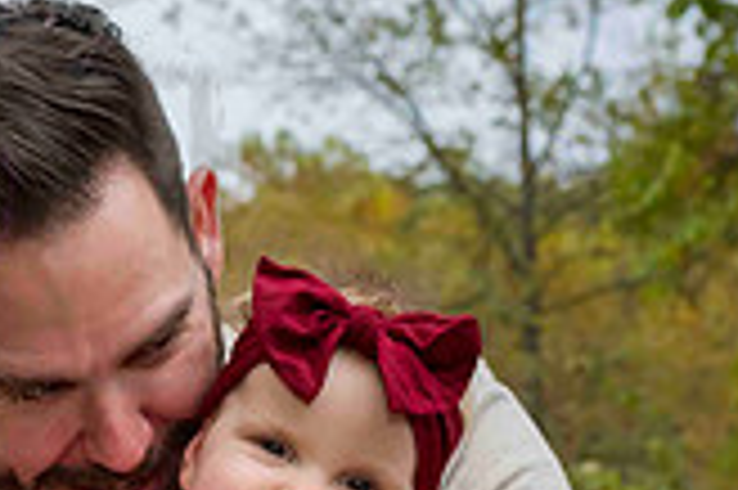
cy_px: 780
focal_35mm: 131
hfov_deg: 15.3
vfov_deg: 10.1
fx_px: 2683
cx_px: -54
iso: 400
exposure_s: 1/640
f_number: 6.3
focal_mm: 37
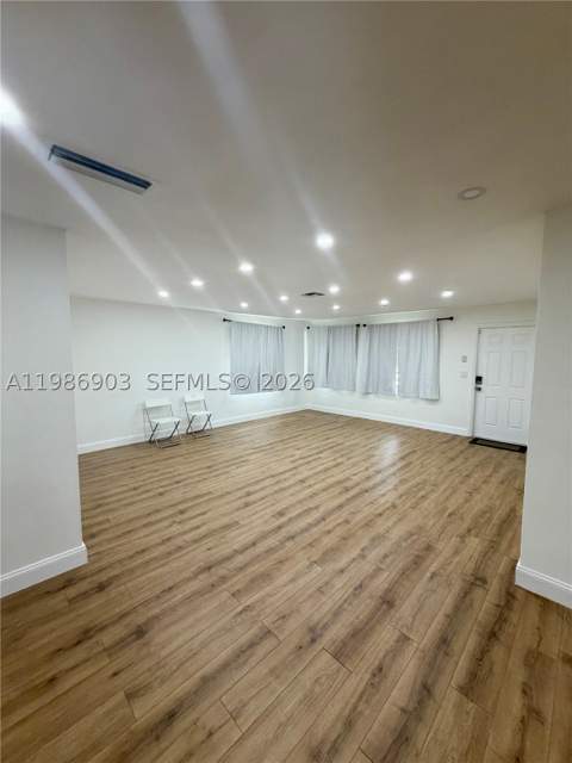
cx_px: 286
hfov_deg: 85.7
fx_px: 308
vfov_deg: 102.1
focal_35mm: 14
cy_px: 382
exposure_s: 1/120
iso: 320
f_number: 2.2
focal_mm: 2.22
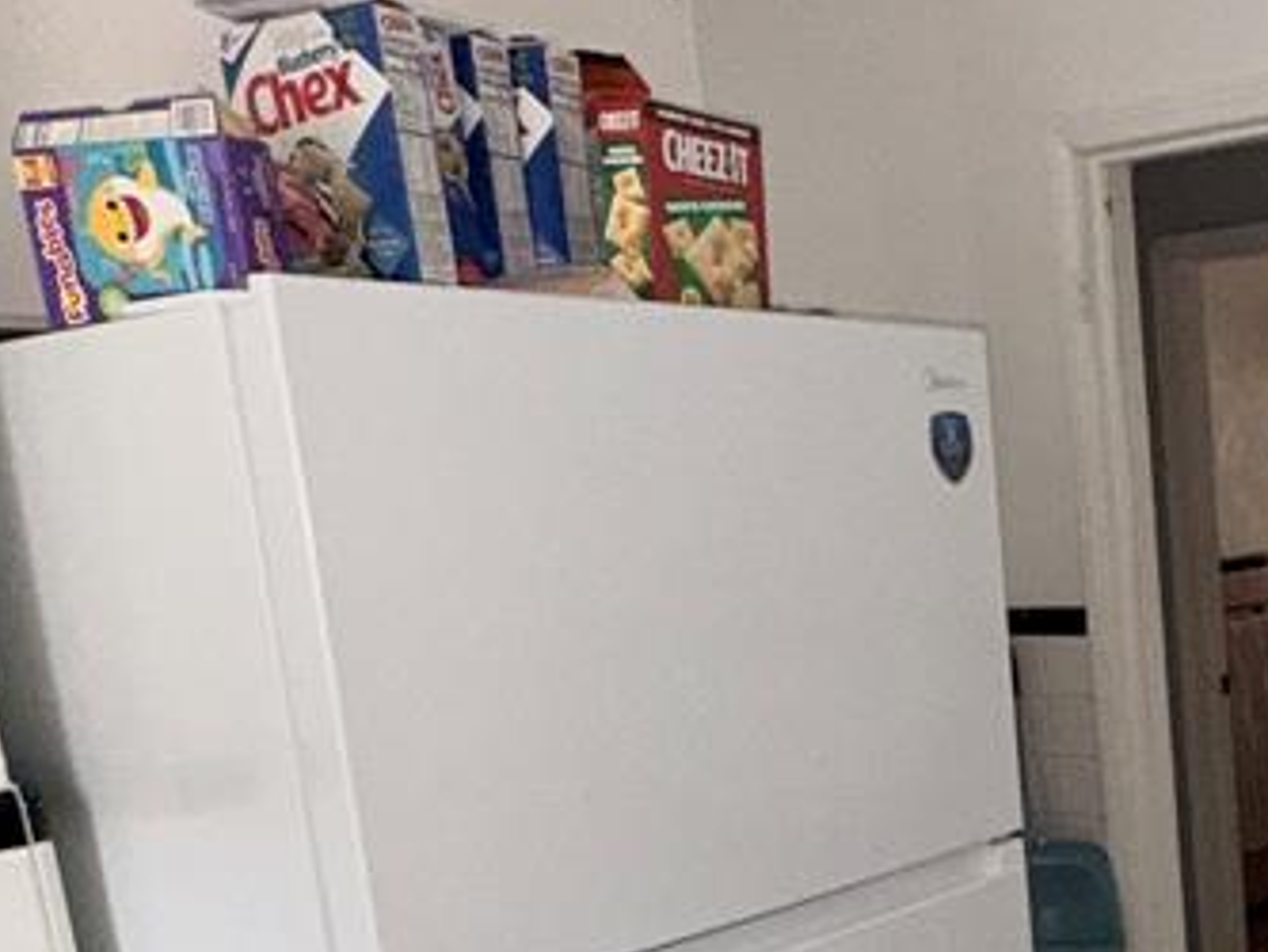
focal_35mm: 43
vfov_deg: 32.6
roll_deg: +3.1
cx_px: 1321
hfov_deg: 38.0
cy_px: 781
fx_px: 1576
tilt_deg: -10.5
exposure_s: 1/86
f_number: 2.2
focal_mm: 2.22
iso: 160
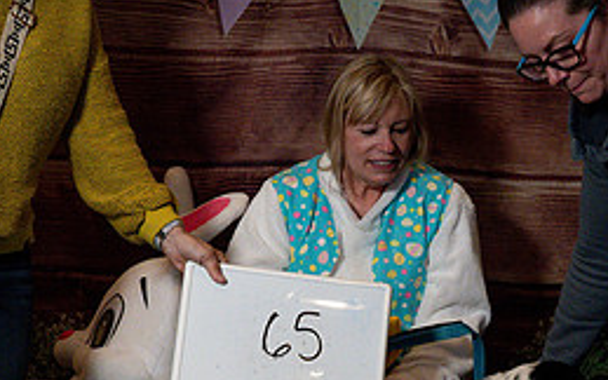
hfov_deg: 25.8
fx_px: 1326
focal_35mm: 80
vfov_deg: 15.8
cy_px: 426
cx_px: 352
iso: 8000
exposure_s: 1/500
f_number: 5
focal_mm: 35
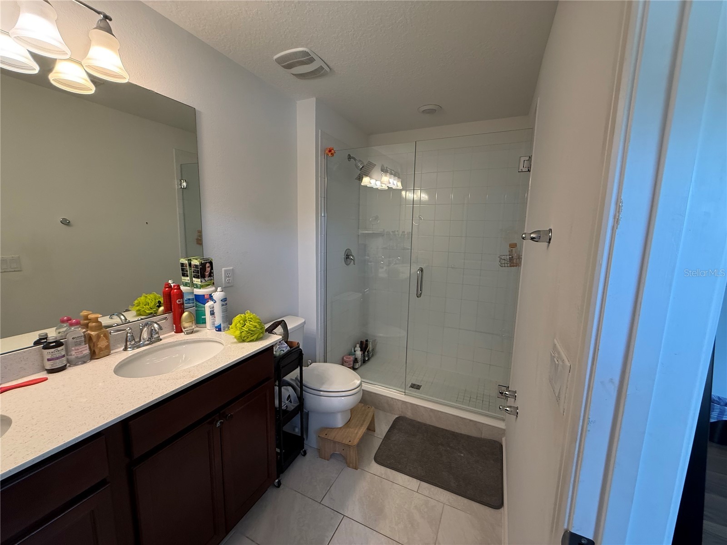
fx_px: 294
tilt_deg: -8.5
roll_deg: -1.3
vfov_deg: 85.7
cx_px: 364
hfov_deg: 102.1
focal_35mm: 14
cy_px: 272
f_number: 2.2
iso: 200
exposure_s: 1/120
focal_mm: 2.22
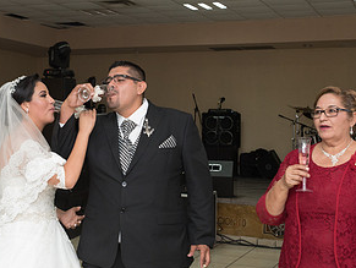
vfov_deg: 21.9
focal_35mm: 67
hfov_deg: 28.8
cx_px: 121
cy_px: 108
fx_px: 690
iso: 1600
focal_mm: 35
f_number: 3.5
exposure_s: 1/100
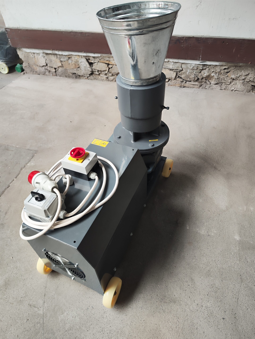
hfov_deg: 58.9
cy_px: 170
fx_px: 226
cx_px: 128
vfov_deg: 73.9
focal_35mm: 23
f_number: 1.69
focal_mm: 7.01
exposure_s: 1/100
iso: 359
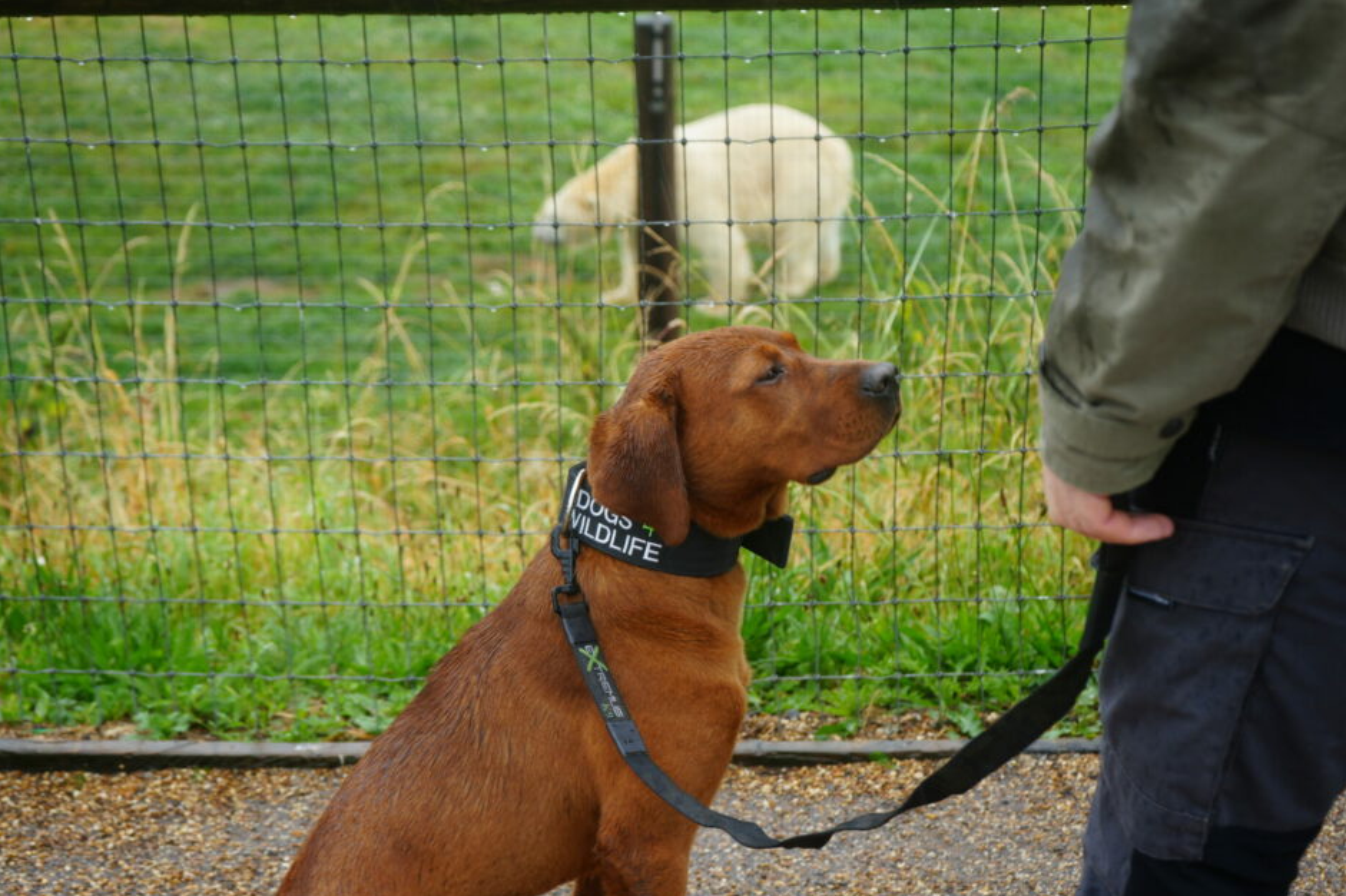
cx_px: 663
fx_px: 2280
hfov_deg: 32.9
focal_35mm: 61
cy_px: 418
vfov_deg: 22.2
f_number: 5.6
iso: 100
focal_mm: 56
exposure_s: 1/100
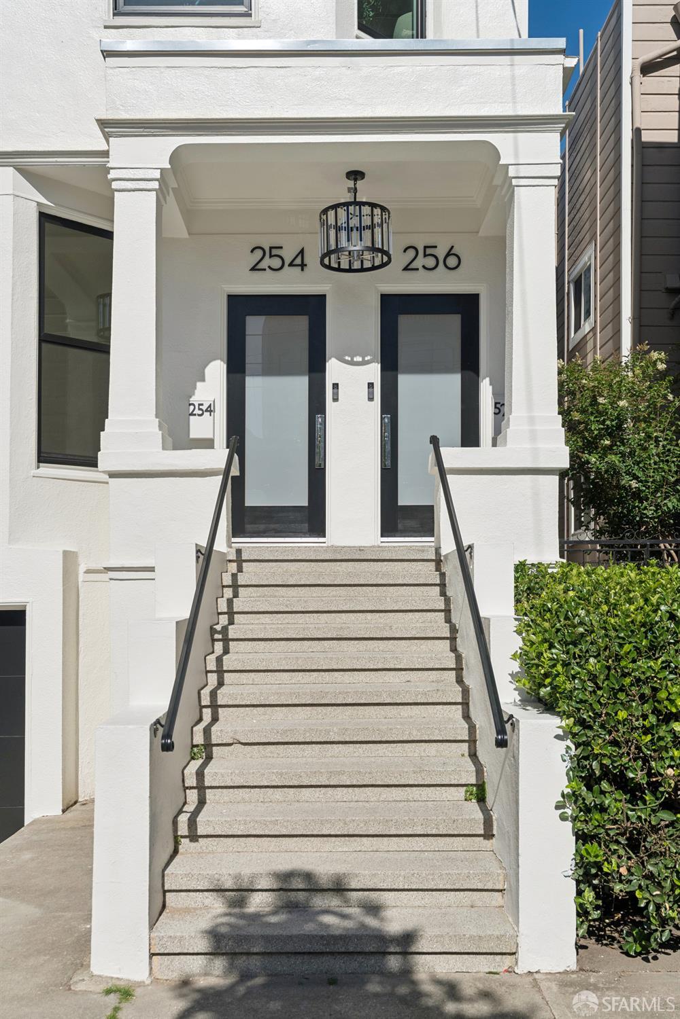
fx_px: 992
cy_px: 510
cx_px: 340
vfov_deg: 54.4
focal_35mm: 35
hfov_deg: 37.9
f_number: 8
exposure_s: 1/2000
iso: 400
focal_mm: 35
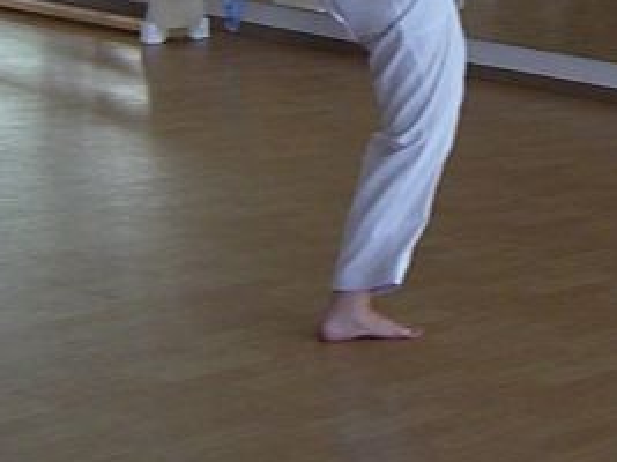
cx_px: 573
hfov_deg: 13.4
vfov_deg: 10.0
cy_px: -46
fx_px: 2601
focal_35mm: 146
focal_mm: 7.9
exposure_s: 1/640
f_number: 2.8
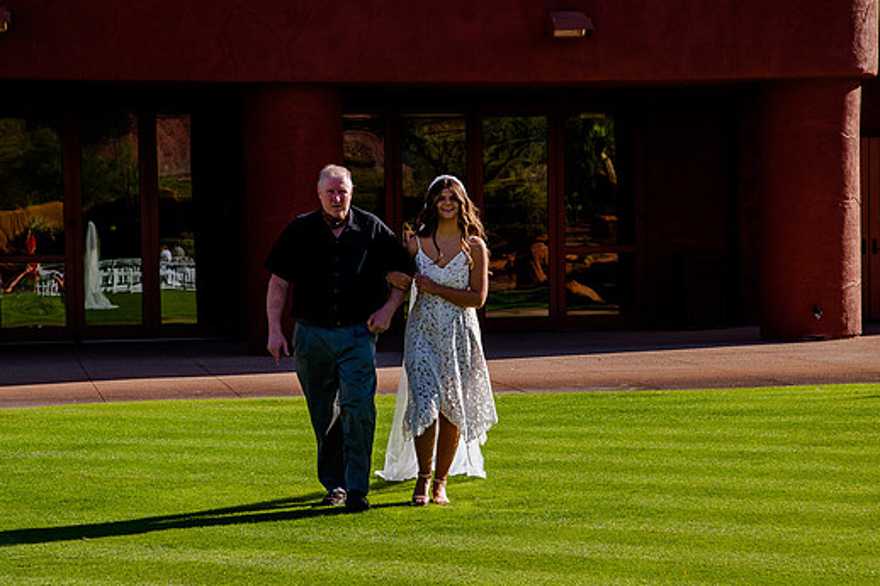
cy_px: 299
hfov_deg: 18.6
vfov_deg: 12.4
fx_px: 2688
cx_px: 451
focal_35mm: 110
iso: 125
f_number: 10
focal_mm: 98
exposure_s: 1/160
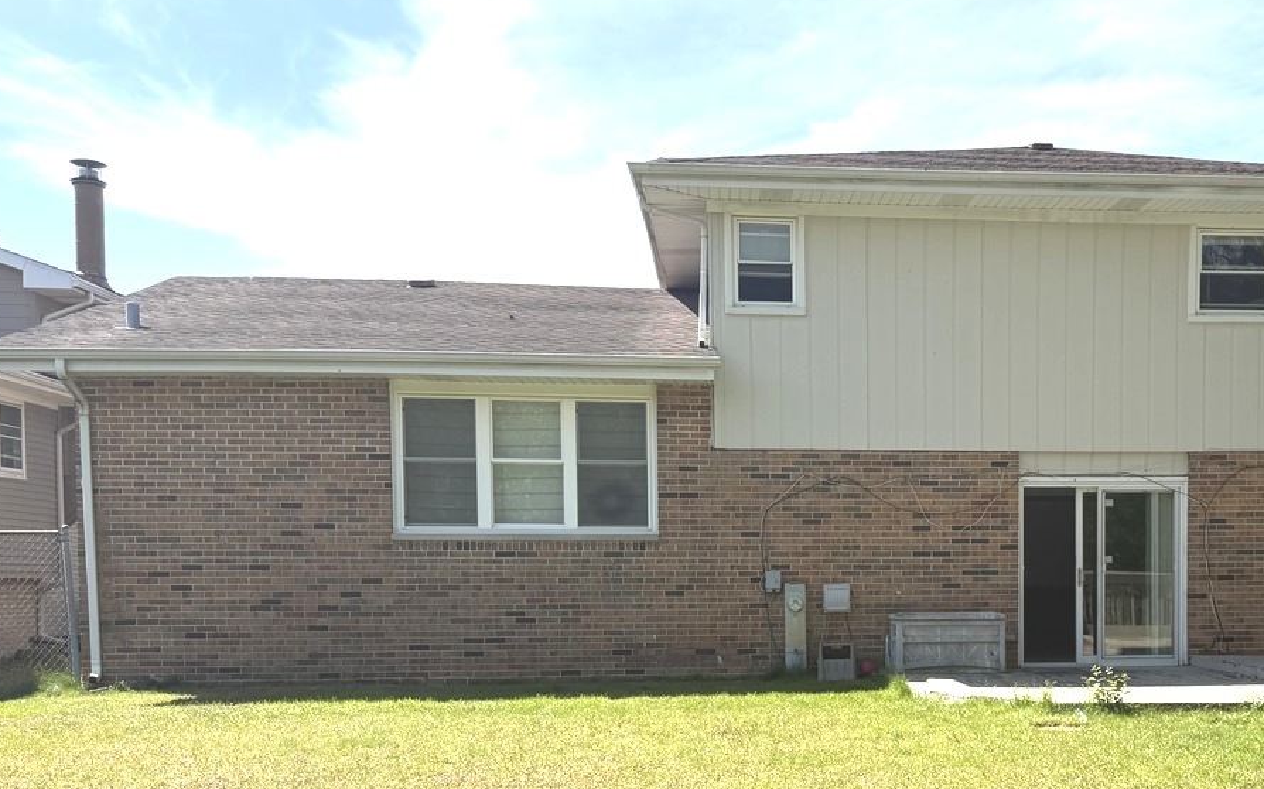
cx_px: 906
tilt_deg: -1.2
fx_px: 1412
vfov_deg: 30.5
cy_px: 629
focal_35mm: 41
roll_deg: +0.3
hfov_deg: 46.9
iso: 80
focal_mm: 6.76
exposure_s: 1/3953
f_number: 1.78
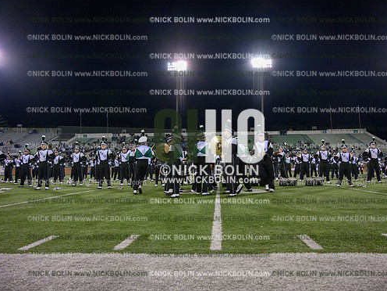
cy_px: 147
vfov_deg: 51.4
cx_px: 209
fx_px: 302
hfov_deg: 65.2
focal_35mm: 27
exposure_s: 1/1000
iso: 5000
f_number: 4
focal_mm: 24
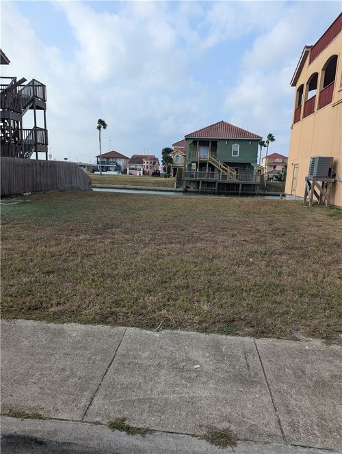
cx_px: 171
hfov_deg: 56.9
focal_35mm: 24
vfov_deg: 71.5
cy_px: 227
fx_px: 315
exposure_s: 1/1855
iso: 47
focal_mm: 6.81
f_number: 1.85
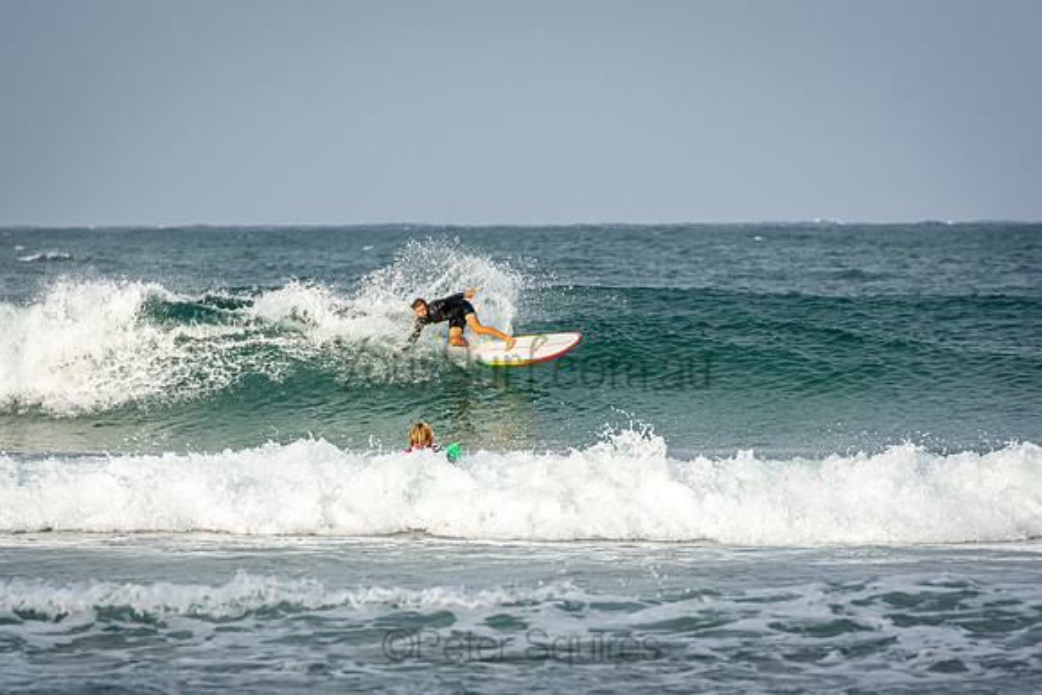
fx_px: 8985
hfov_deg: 6.6
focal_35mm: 310
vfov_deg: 4.4
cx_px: 521
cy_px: 348
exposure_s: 1/2000
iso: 200
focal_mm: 200
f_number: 5
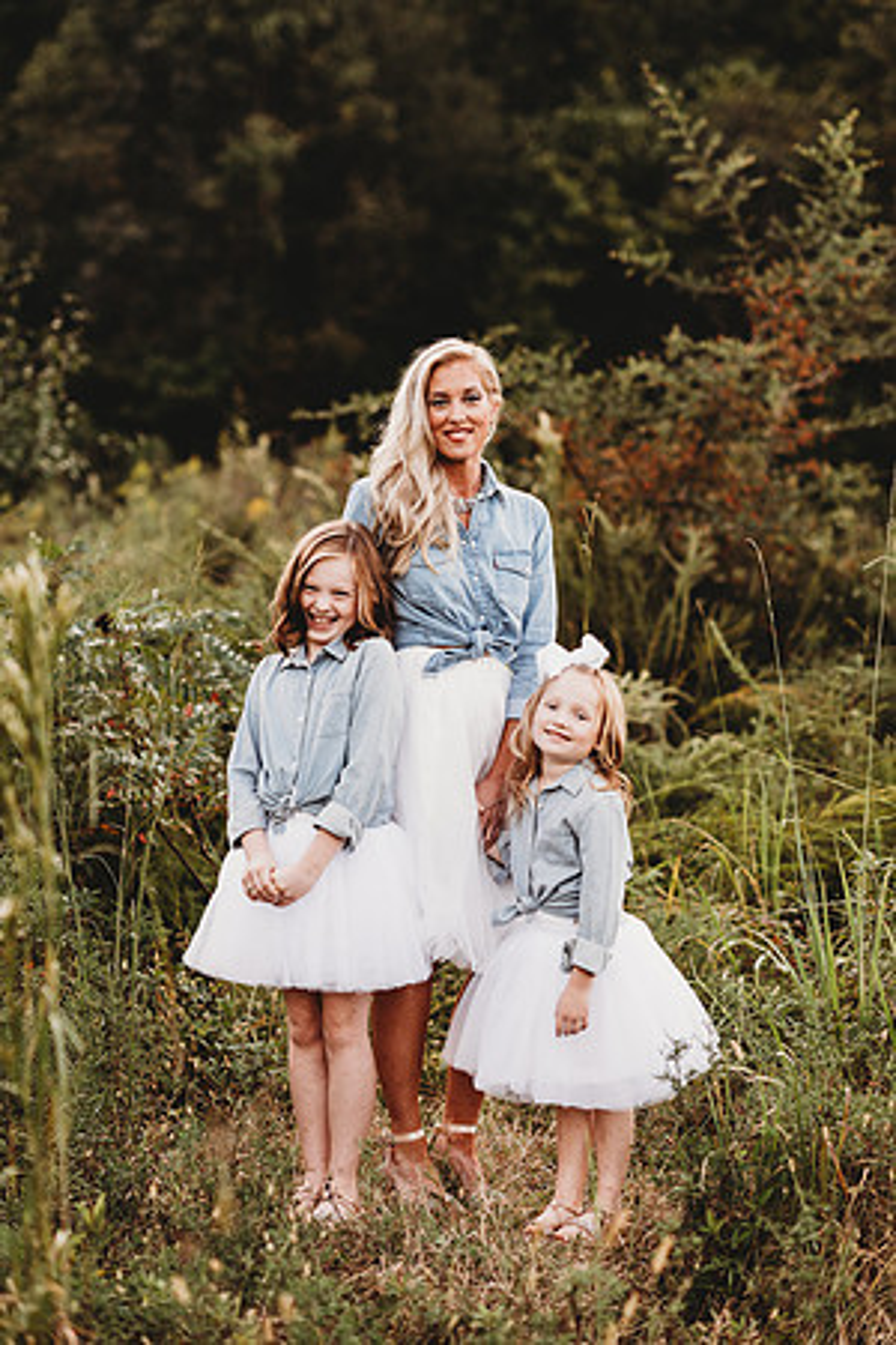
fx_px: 3173
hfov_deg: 16.1
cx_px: 448
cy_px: 672
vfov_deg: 23.9
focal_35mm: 85
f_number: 2.2
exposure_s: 1/200
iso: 125
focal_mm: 85
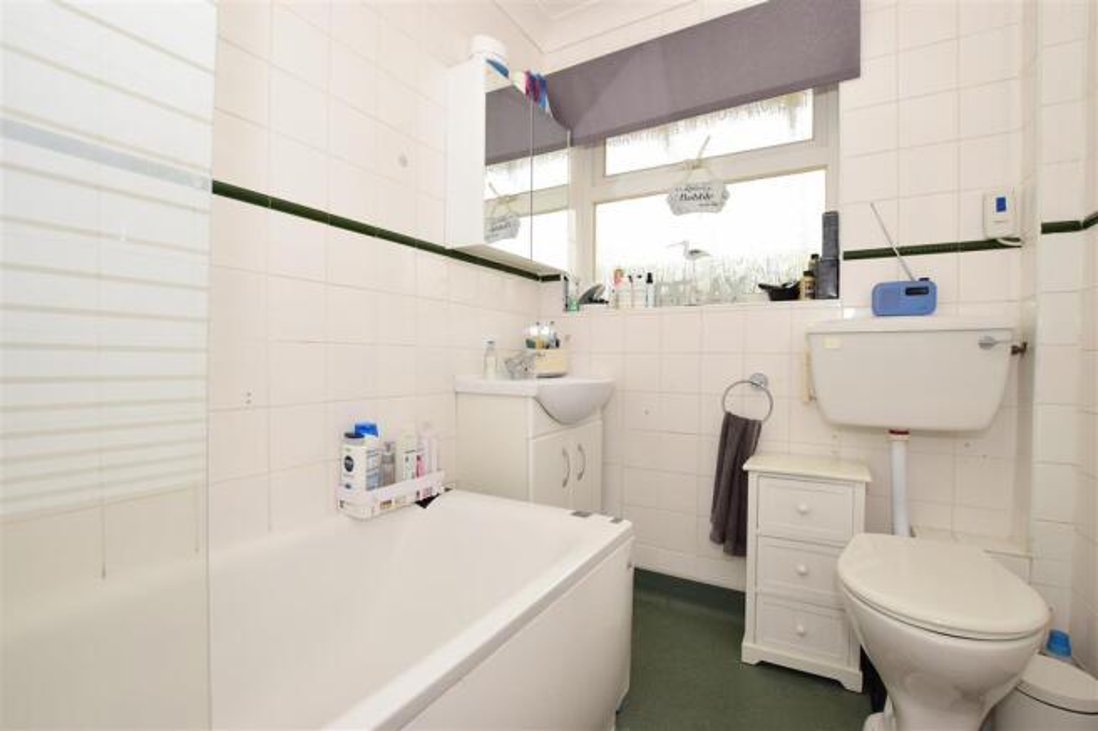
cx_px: 549
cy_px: 366
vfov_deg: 77.3
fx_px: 457
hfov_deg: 100.4
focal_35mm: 15
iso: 400
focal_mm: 10
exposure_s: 1/100
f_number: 7.1
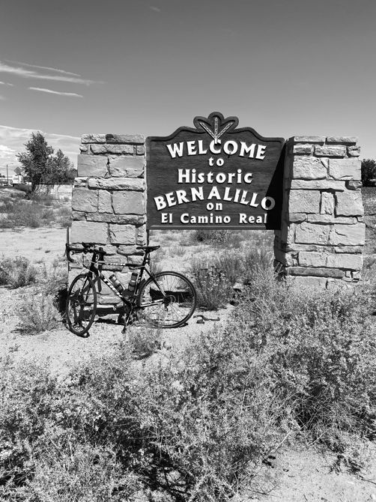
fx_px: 377
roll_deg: -0.1
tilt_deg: -9.9
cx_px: 188
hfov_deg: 53.0
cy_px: 251
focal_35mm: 26
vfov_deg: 67.3
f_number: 1.8
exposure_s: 1/3846
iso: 32
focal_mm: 4.25
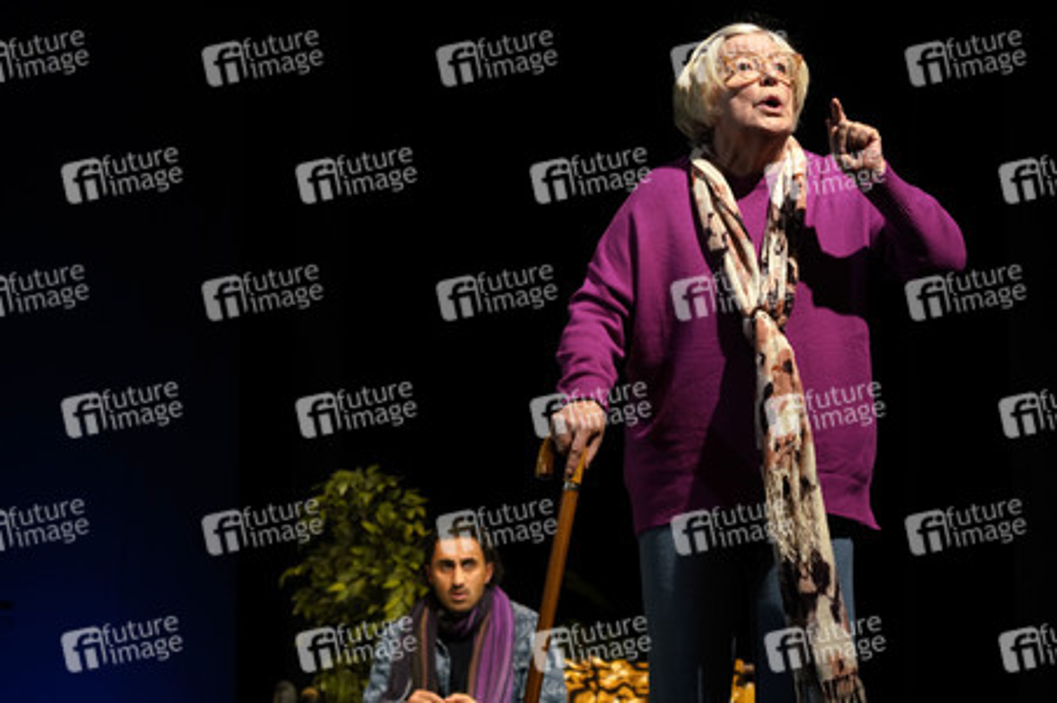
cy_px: 352
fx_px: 3051
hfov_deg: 19.7
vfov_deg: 13.1
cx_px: 528
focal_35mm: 104
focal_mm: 104
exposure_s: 1/200
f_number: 5.6
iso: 1600
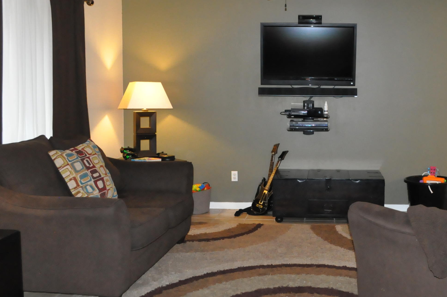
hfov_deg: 45.6
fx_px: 521
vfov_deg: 31.7
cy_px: 123
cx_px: 306
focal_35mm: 42
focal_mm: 18
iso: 3200
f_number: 5.6
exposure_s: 1/60
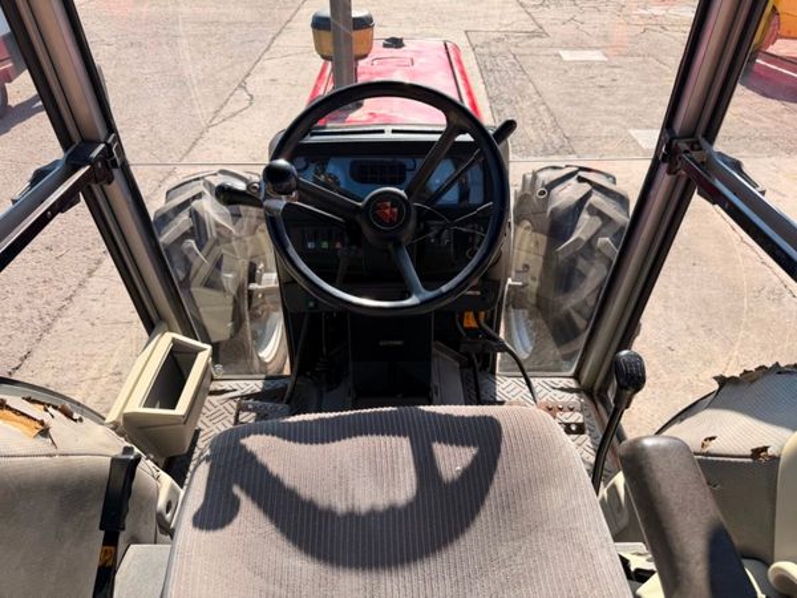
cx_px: 398
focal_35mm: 24
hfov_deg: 71.6
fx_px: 553
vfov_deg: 56.8
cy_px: 299
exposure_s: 1/2169
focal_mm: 6.76
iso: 80
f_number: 1.78
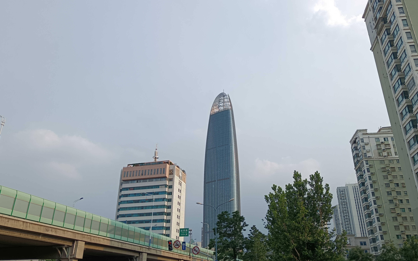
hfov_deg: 64.6
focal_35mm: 29
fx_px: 330
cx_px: 209
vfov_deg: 43.1
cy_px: 133
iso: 107
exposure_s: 1/1175
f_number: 1.9
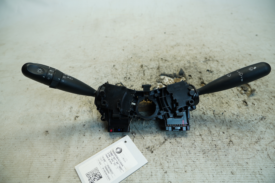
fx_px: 183
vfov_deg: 53.0
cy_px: 92
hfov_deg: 73.8
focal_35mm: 24
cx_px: 138
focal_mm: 16
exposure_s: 1/60
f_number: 4
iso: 160
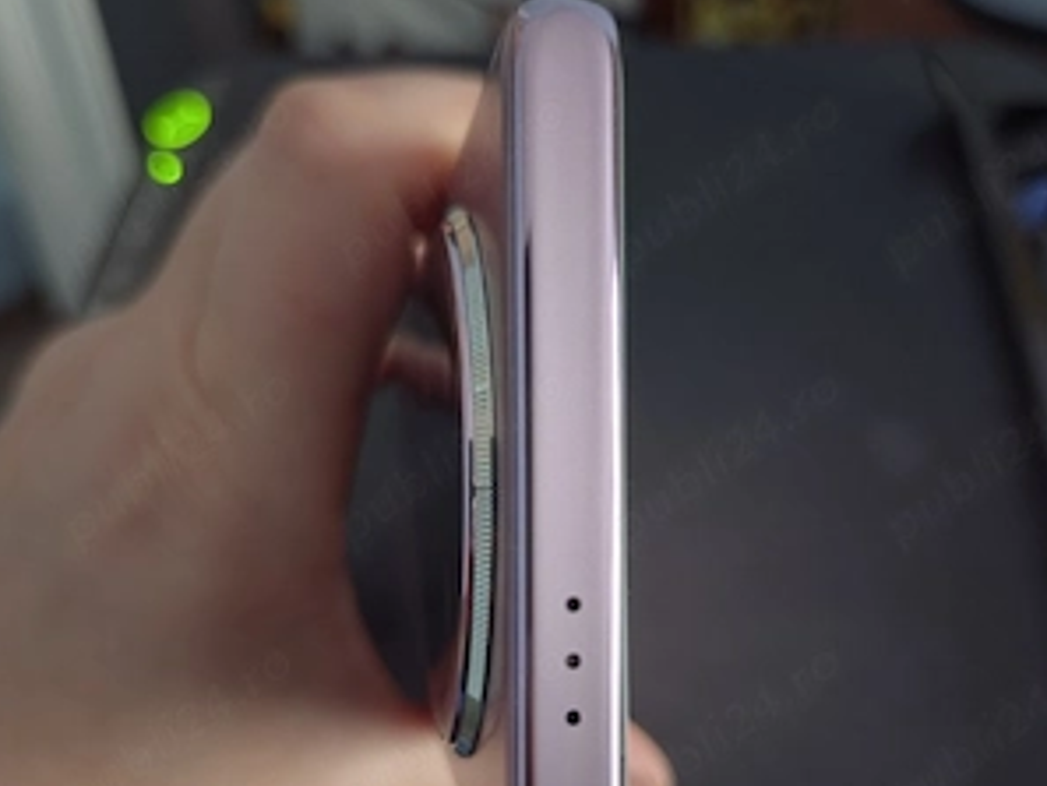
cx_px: 522
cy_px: 501
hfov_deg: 58.3
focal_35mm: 31
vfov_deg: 45.0
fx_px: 938
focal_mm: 5.4
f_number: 1.8
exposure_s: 1/13.4
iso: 1000
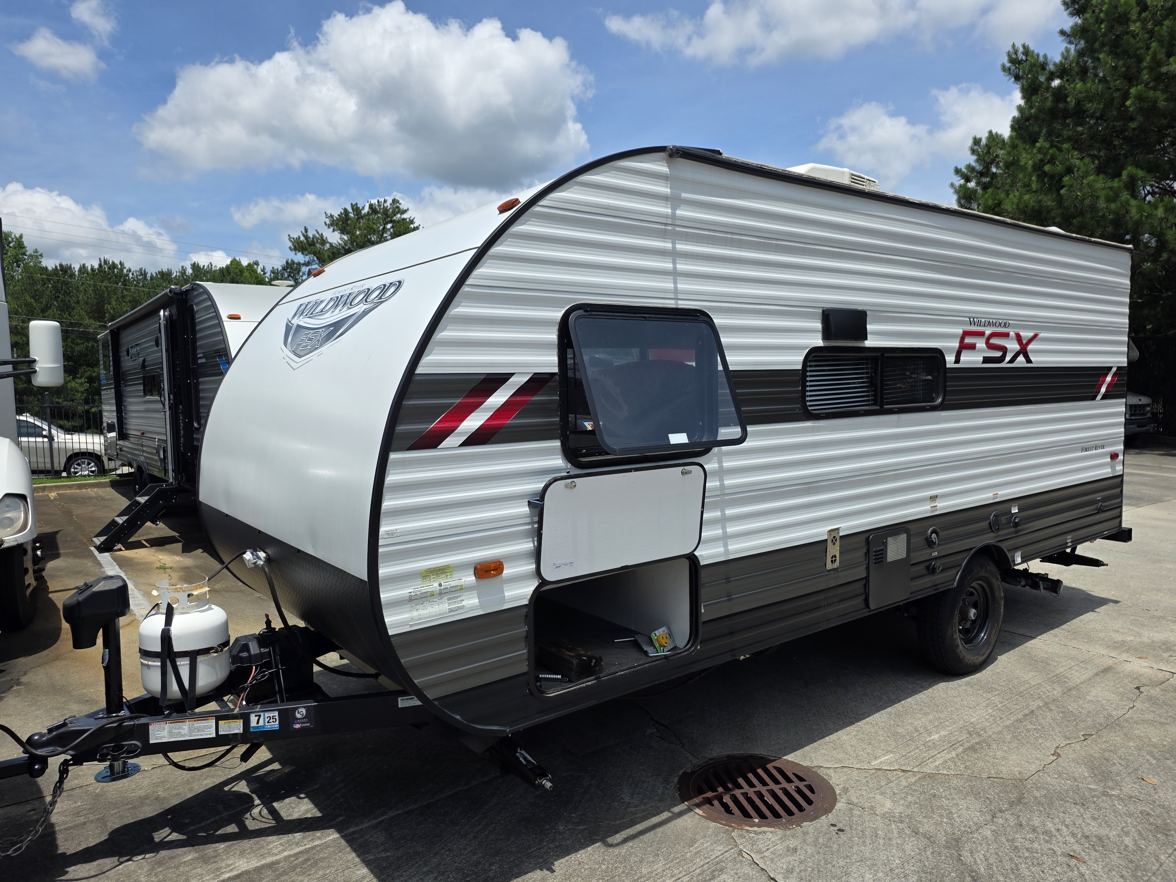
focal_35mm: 23
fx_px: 781
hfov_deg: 73.9
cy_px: 441
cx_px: 588
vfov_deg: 58.9
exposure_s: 1/7944
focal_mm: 6.25
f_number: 1.7
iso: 80
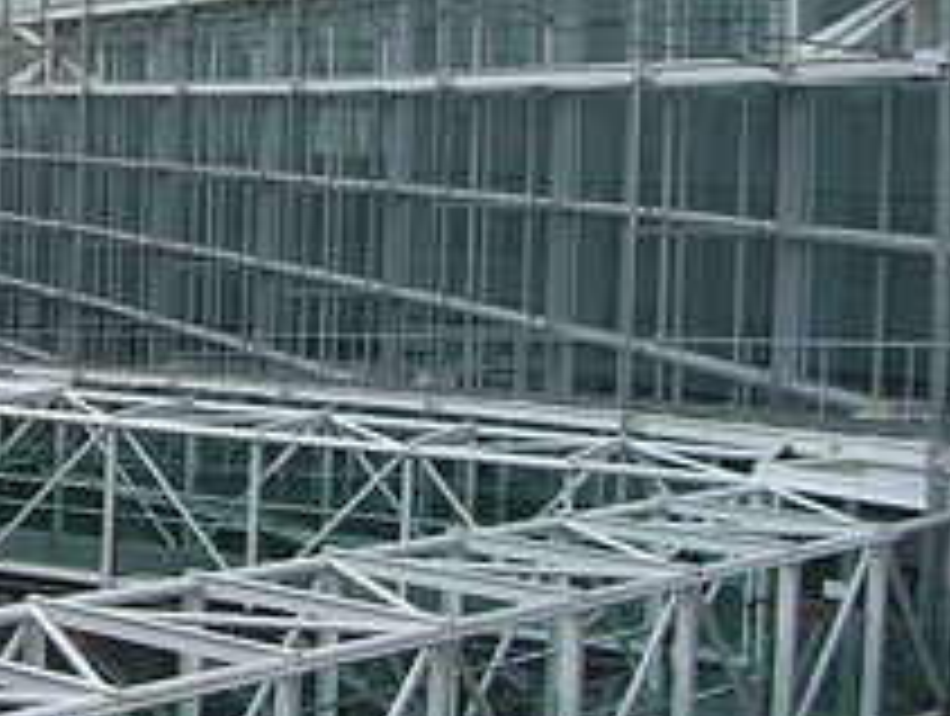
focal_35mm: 92
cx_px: -167
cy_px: 171
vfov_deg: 16.0
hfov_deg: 20.1
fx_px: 2529
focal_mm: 7.9
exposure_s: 1/160
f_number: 2.8
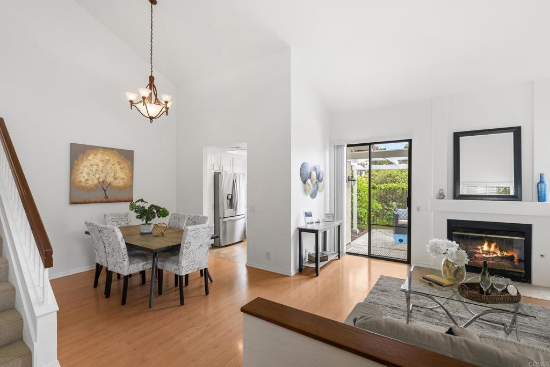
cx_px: 275
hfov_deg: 96.7
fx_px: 245
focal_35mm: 16
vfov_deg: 73.8
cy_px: 184
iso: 500
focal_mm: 16
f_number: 8
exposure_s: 1/10
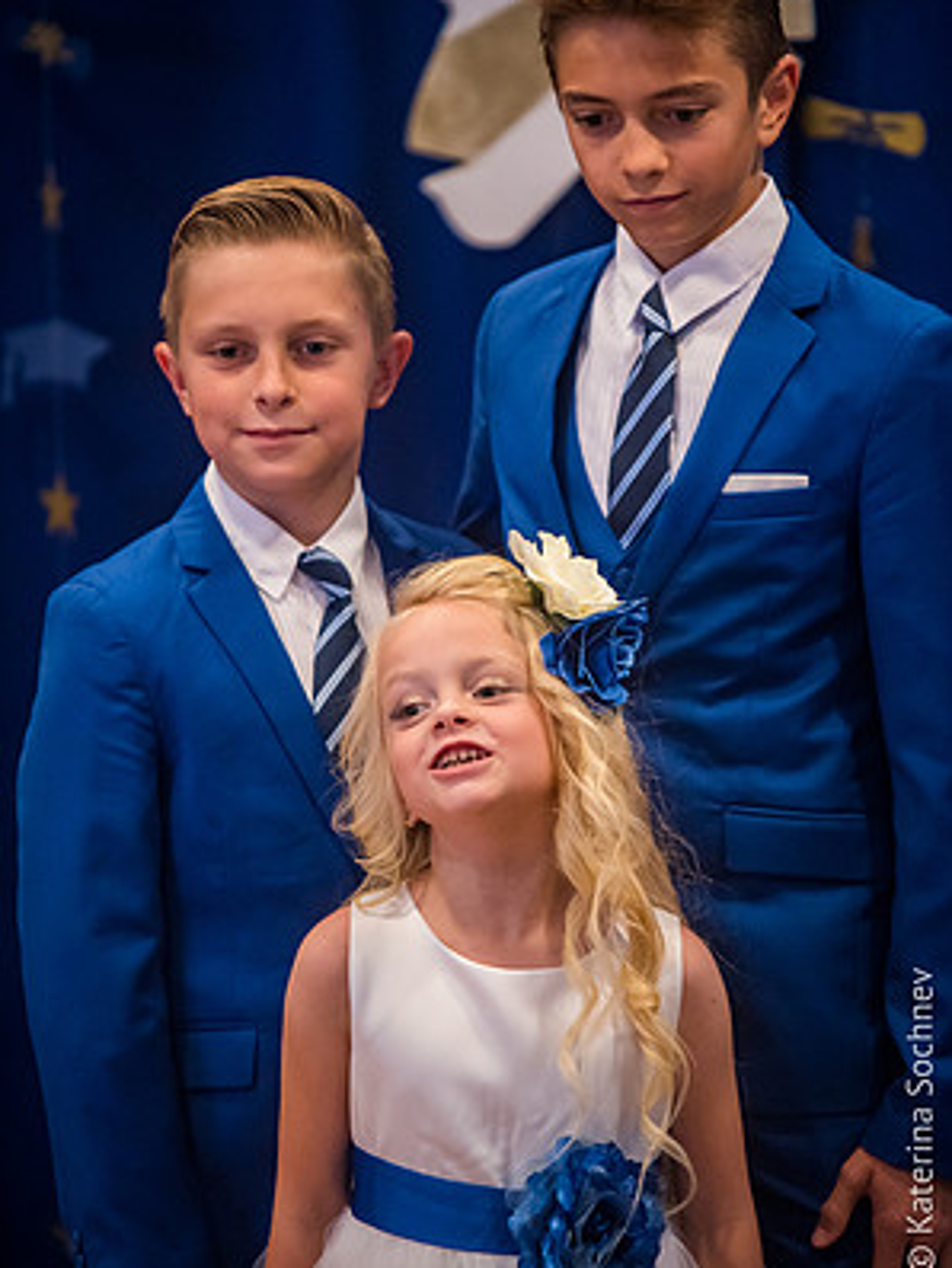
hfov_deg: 6.8
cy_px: 569
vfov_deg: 9.1
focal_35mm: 218
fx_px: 7990
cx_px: 476
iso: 3200
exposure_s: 1/200
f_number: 2.8
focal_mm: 200
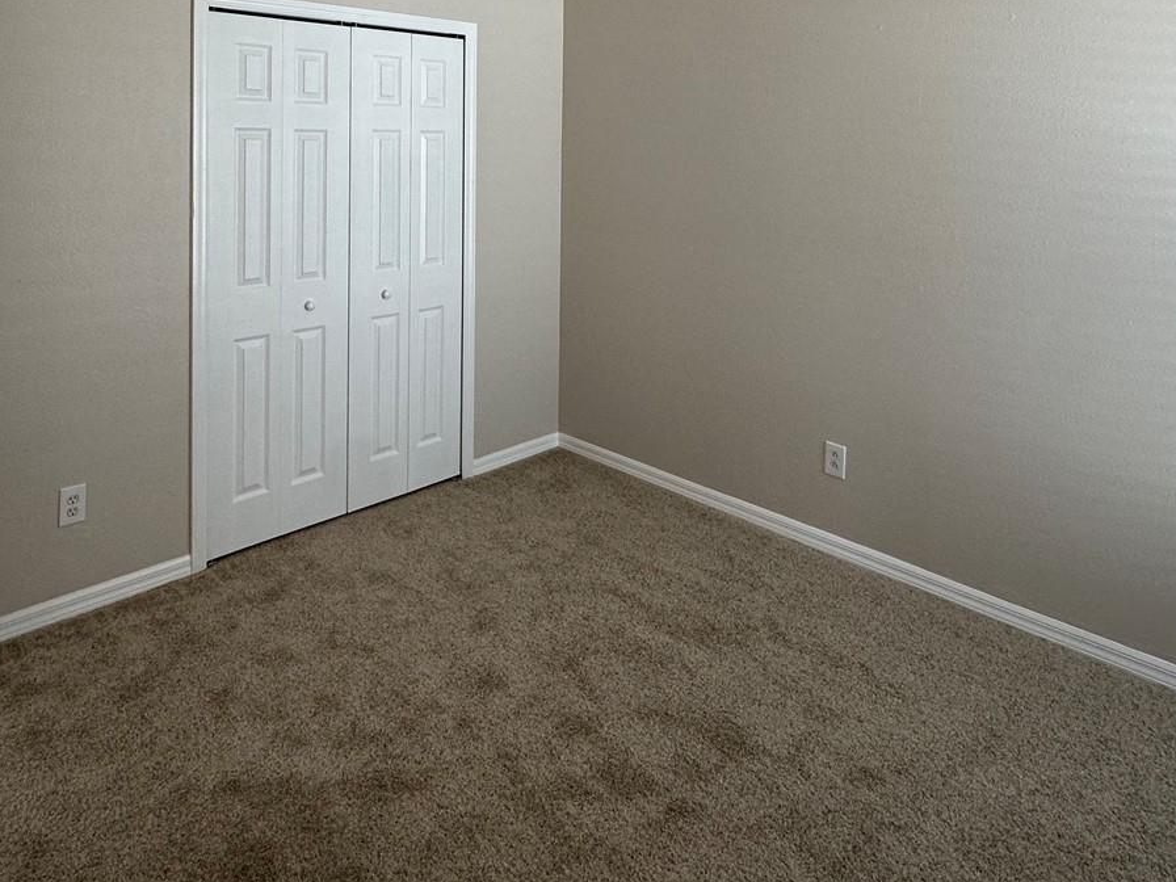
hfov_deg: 69.1
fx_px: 849
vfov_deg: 50.8
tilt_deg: -0.4
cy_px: 150
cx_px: 514
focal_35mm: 25
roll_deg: -0.7
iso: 125
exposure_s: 1/120
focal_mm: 2.22
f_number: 2.2
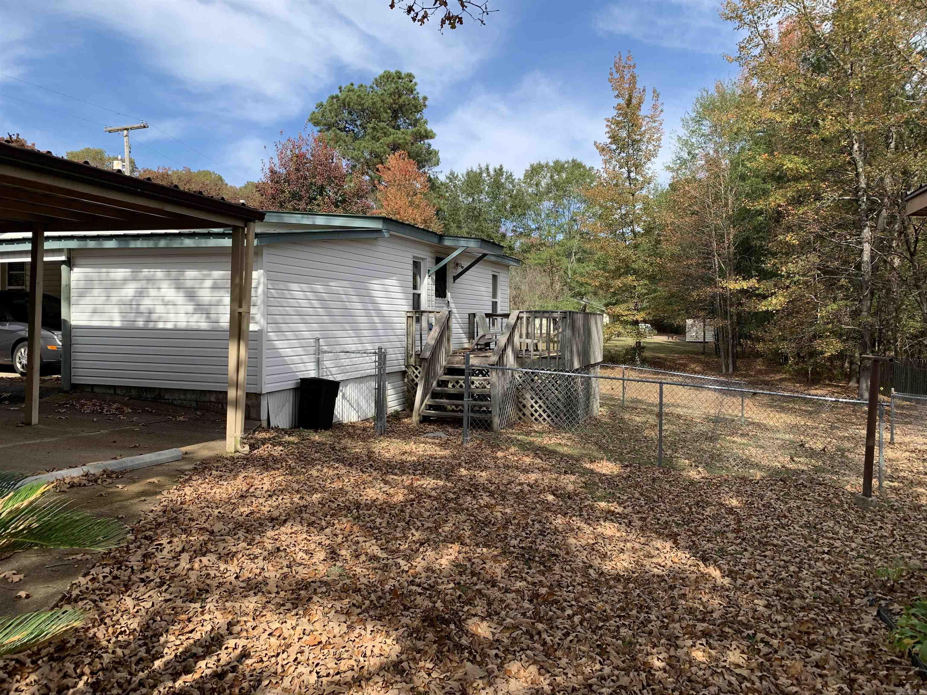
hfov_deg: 67.3
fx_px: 696
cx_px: 464
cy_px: 348
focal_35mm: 26
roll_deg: -0.7
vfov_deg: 53.1
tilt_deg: -2.0
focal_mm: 4.25
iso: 25
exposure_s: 1/1447
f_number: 1.8
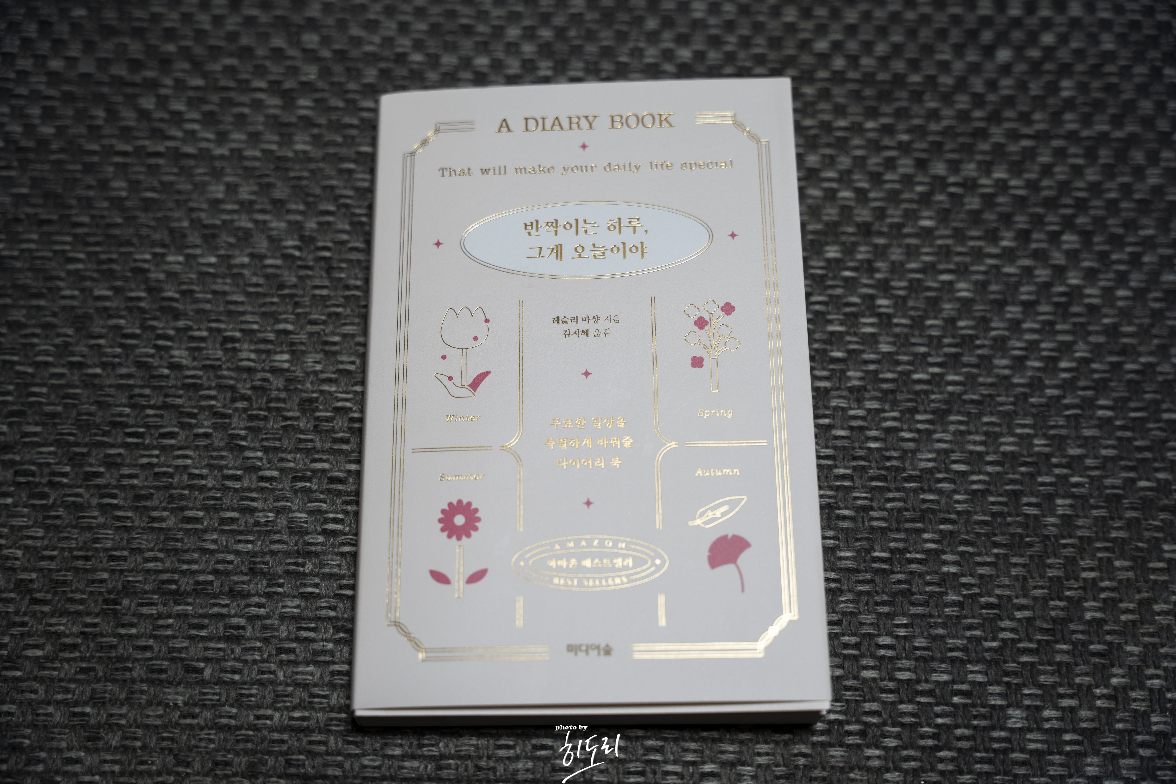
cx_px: 588
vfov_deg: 28.7
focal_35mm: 47
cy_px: 392
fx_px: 1532
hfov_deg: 42.0
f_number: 2.8
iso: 125
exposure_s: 1/50
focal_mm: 46.9
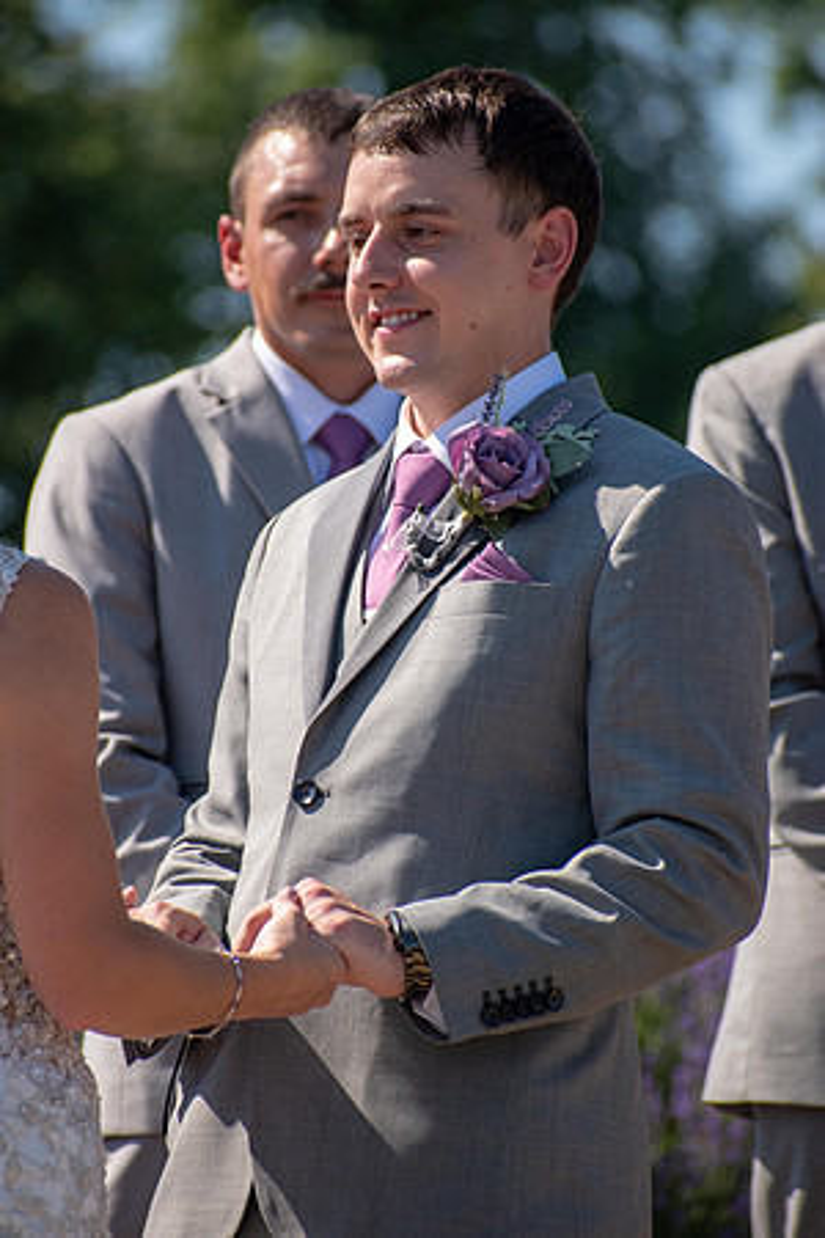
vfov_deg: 4.6
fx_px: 15468
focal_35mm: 450
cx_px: 412
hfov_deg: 3.1
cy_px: 619
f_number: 6.3
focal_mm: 300
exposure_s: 1/1250
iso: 400
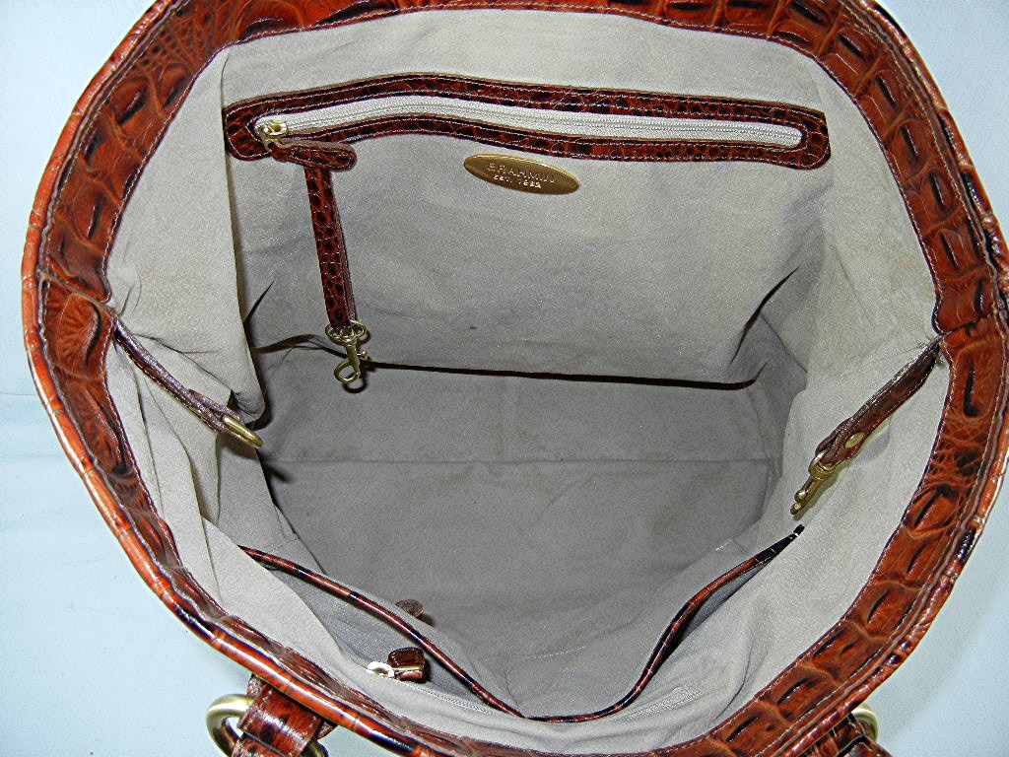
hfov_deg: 60.0
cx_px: 504
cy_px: 378
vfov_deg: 46.8
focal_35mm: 30
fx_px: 874
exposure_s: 1/30
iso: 200
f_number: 3.5
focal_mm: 5.4
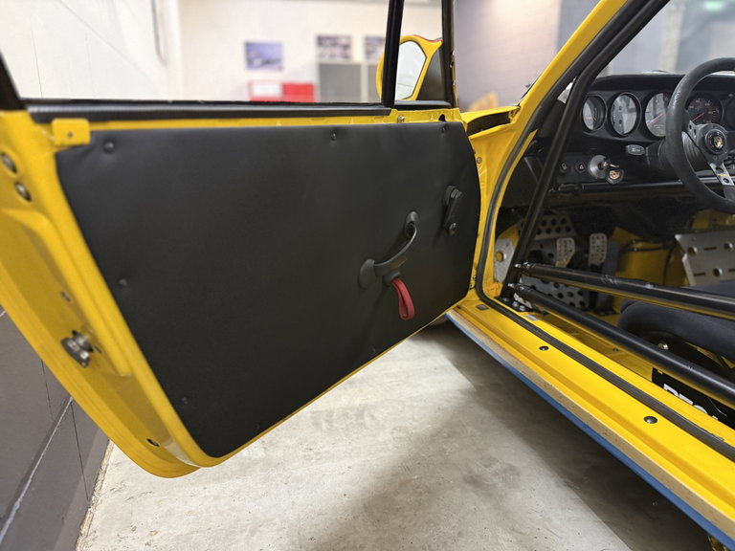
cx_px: 368
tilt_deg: -16.0
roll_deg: -0.2
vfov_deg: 56.8
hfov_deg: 71.6
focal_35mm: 24
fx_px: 510
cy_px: 276
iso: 640
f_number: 1.78
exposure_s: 1/33
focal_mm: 6.76
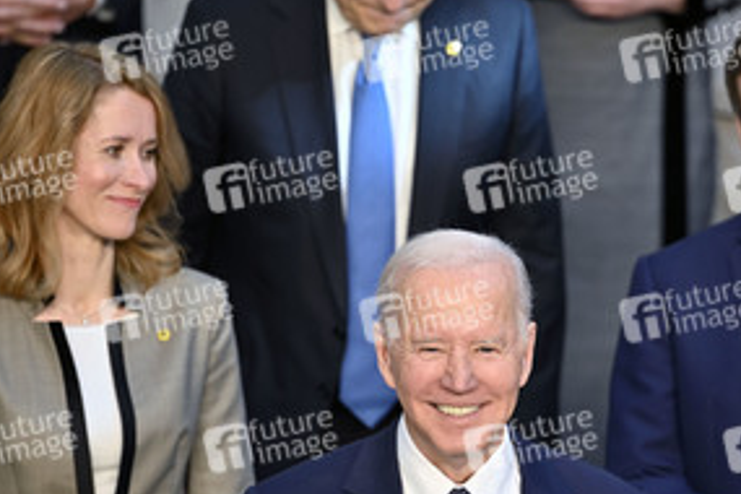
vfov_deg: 5.0
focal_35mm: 277
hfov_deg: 7.4
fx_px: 5701
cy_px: 377
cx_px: 462
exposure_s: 1/400
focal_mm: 175
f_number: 2.8
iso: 400
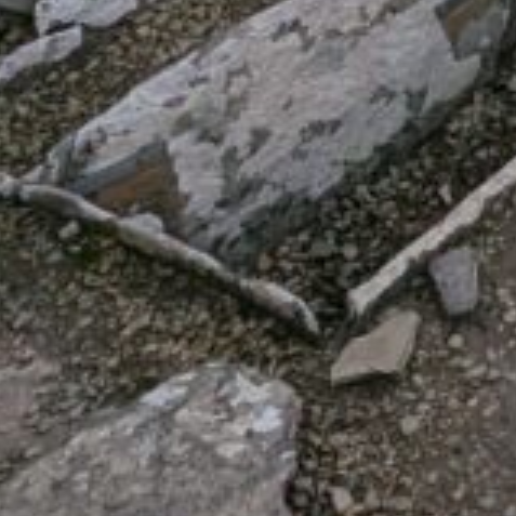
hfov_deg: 16.0
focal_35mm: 74
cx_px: 1123
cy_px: -420
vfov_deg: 18.3
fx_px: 1248
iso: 51
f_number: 2.2
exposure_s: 1/1042
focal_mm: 1.95
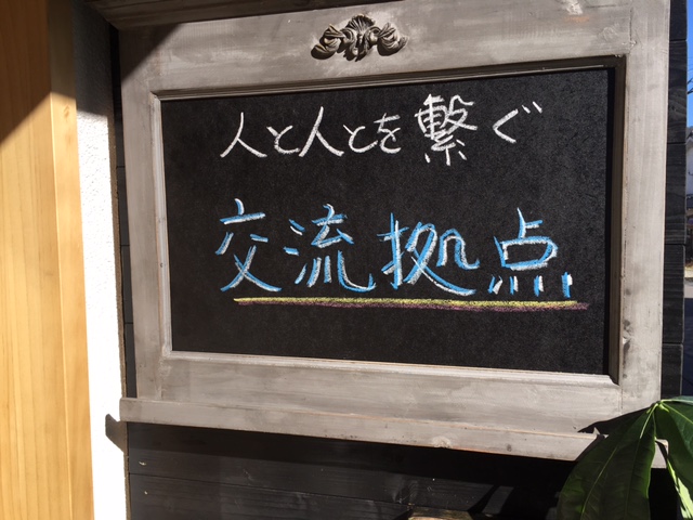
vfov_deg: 48.2
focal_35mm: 29
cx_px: 346
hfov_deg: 61.7
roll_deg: +0.8
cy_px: 260
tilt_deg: -5.7
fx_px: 581
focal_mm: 4.15
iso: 25
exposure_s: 1/1304
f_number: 2.2
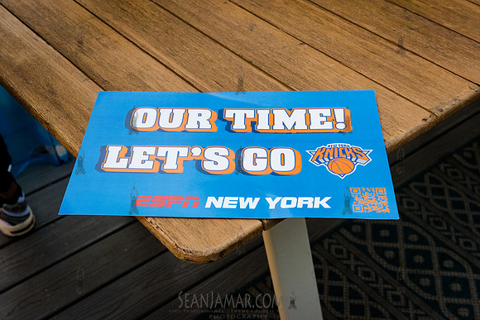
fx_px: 693
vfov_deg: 26.0
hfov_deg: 38.2
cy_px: 160
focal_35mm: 52
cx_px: 240
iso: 2500
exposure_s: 1/160
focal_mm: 52
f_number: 5.6
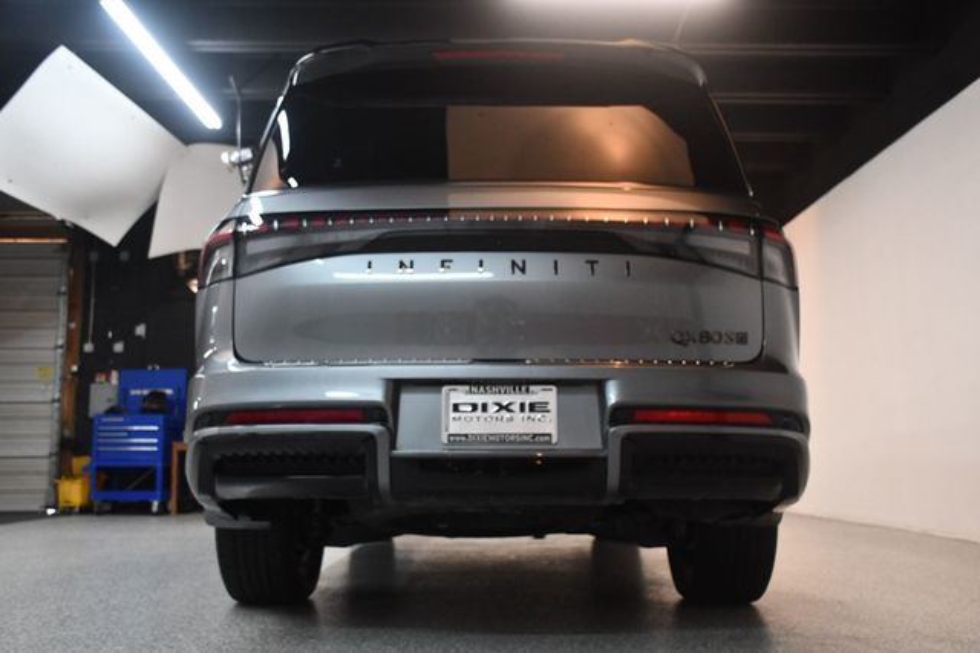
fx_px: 925
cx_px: 490
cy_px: 326
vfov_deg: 38.8
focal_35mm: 34
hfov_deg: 55.8
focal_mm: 23
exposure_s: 1/125
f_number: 3.8
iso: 1800
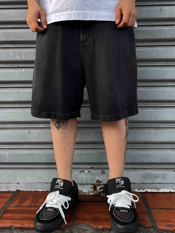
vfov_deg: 67.3
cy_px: 116
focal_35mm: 26
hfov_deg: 53.1
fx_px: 175
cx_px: 88
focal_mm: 5.7
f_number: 1.5
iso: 64
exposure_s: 1/120
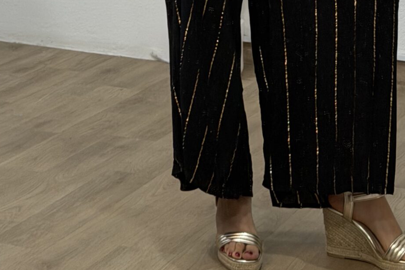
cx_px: 288
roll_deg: -1.6
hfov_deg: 14.8
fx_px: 1552
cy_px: -180
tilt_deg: -23.7
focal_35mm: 138
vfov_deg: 9.5
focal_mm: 6.76
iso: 100
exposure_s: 1/96
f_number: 1.78
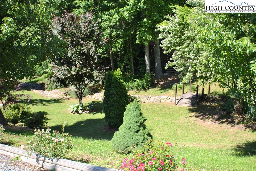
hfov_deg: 43.6
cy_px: 86
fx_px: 320
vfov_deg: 29.9
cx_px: 128
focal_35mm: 45
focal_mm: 30
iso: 100
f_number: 5
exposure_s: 1/200
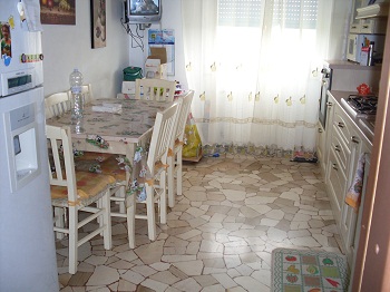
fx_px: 428
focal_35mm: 38
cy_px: 146
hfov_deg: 49.0
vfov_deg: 37.7
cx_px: 195
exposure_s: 1/45
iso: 100
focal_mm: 6.3
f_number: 2.8
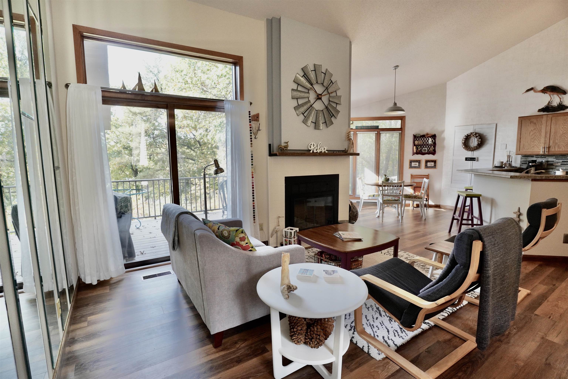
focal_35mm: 16
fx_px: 260
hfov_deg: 95.0
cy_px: 190
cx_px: 284
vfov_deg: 72.1
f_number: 4
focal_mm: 11
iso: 500
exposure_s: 1/160
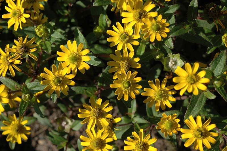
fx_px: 567
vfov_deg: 15.2
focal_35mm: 90
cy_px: 76
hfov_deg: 22.6
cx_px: 114
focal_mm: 60
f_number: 18
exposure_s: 1/125
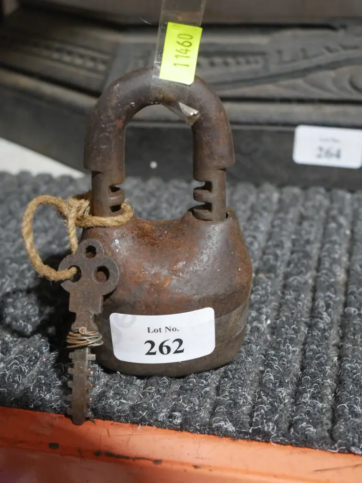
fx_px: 781
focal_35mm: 56
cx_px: 181
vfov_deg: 34.3
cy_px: 242
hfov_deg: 26.1
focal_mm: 28
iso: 2500
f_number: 5.3
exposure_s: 1/60
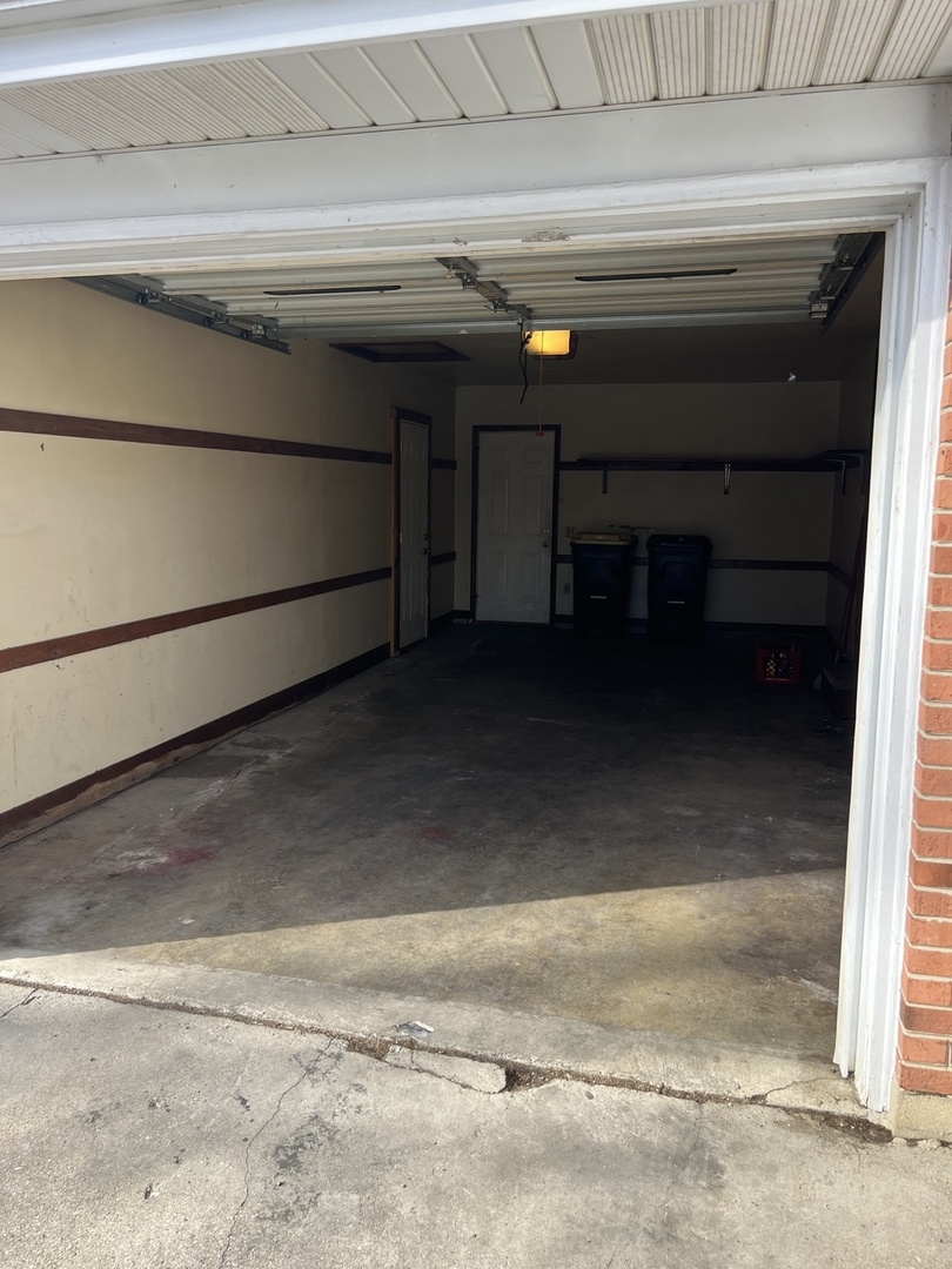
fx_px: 953
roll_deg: -0.4
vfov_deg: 67.3
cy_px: 634
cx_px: 476
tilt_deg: -9.1
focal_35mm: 26
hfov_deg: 53.1
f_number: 1.6
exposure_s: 1/524
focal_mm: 5.1
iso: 50
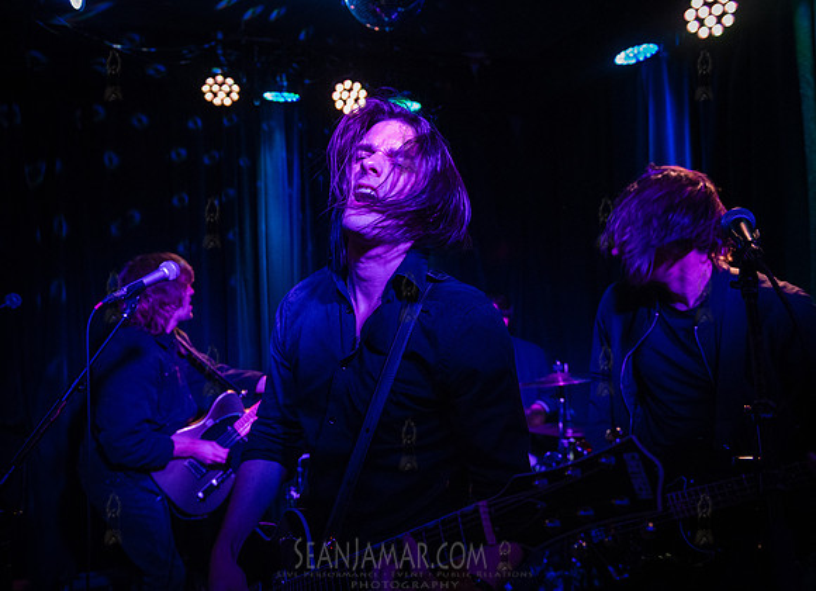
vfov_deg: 47.8
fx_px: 666
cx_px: 371
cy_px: 296
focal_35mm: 29
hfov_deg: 62.9
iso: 12800
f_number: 3.5
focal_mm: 27
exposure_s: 1/250
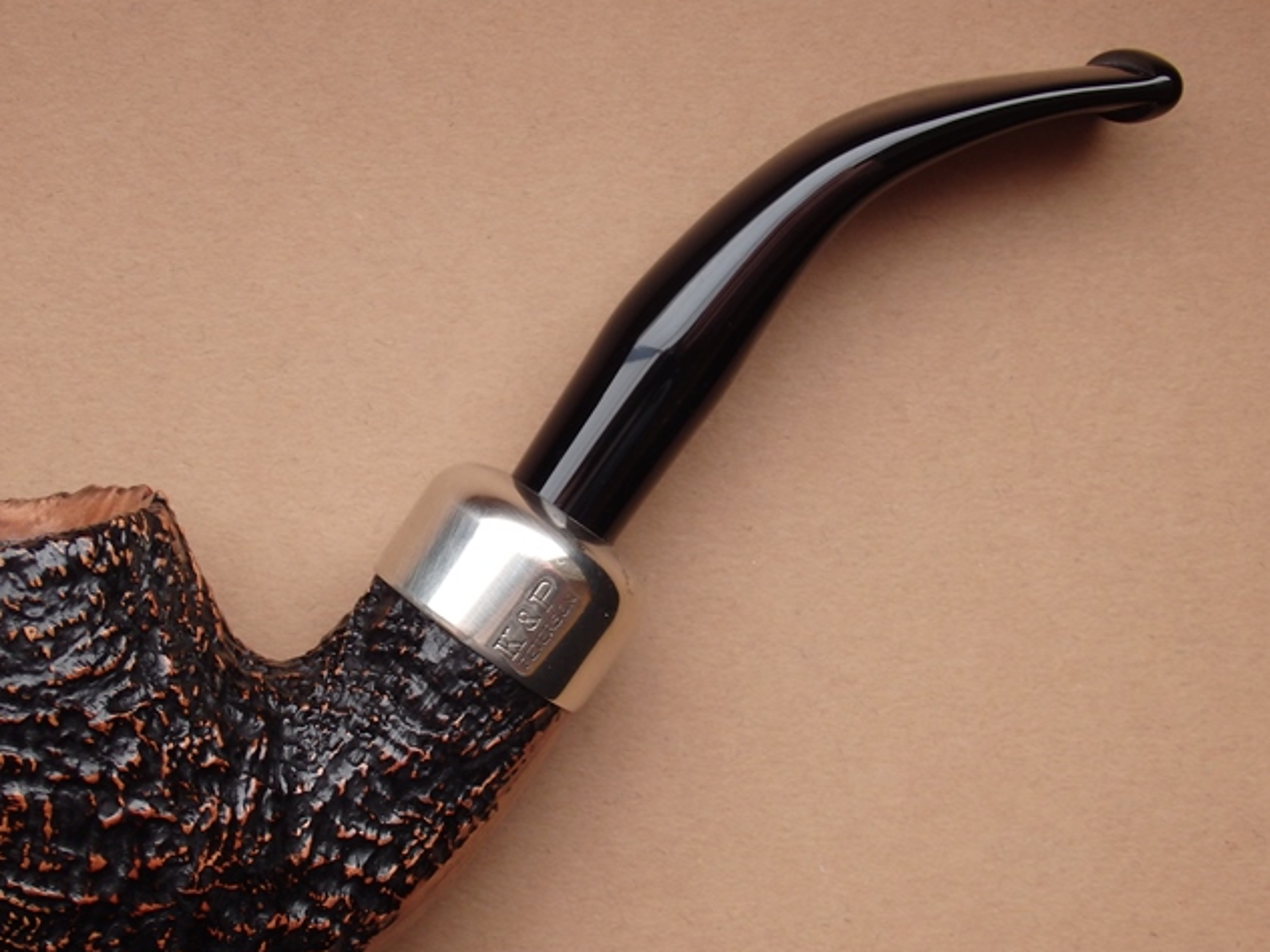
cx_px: 490
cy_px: 574
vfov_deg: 23.6
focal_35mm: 62
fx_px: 2275
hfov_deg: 31.1
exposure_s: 1/30
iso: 125
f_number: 4
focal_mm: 8.9
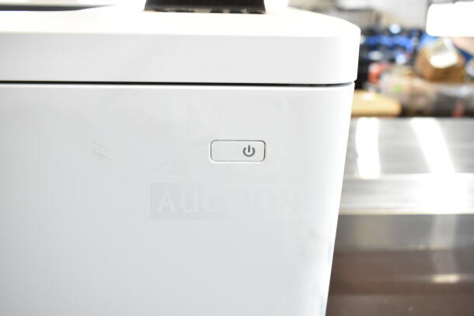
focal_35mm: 32
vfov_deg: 41.7
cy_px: 158
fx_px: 415
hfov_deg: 59.5
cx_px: 237
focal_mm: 21
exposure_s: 1/100
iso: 1600
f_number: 5
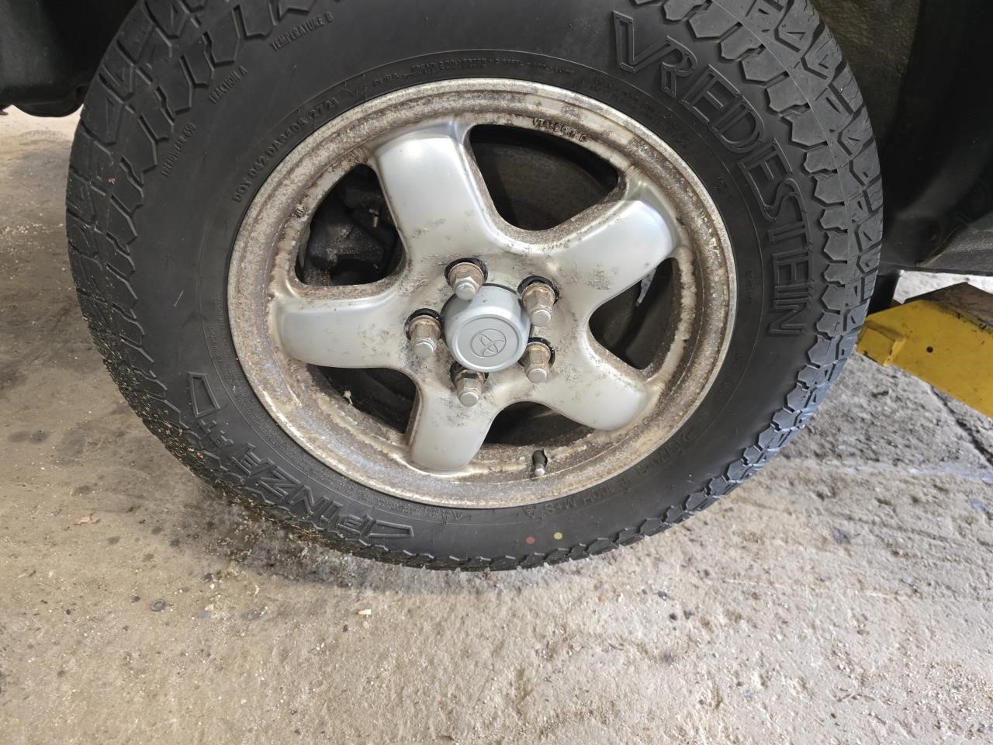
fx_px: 660
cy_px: 372
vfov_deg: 58.9
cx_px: 496
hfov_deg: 73.9
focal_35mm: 23
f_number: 1.7
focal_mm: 6.3
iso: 500
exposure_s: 1/60
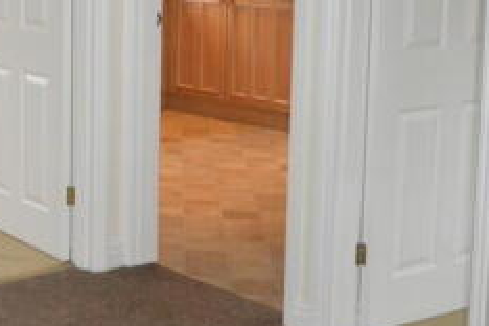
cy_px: 54
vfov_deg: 16.1
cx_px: -115
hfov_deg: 22.1
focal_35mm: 84
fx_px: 1141
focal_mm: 20
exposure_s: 1/60
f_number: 5.6
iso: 3200
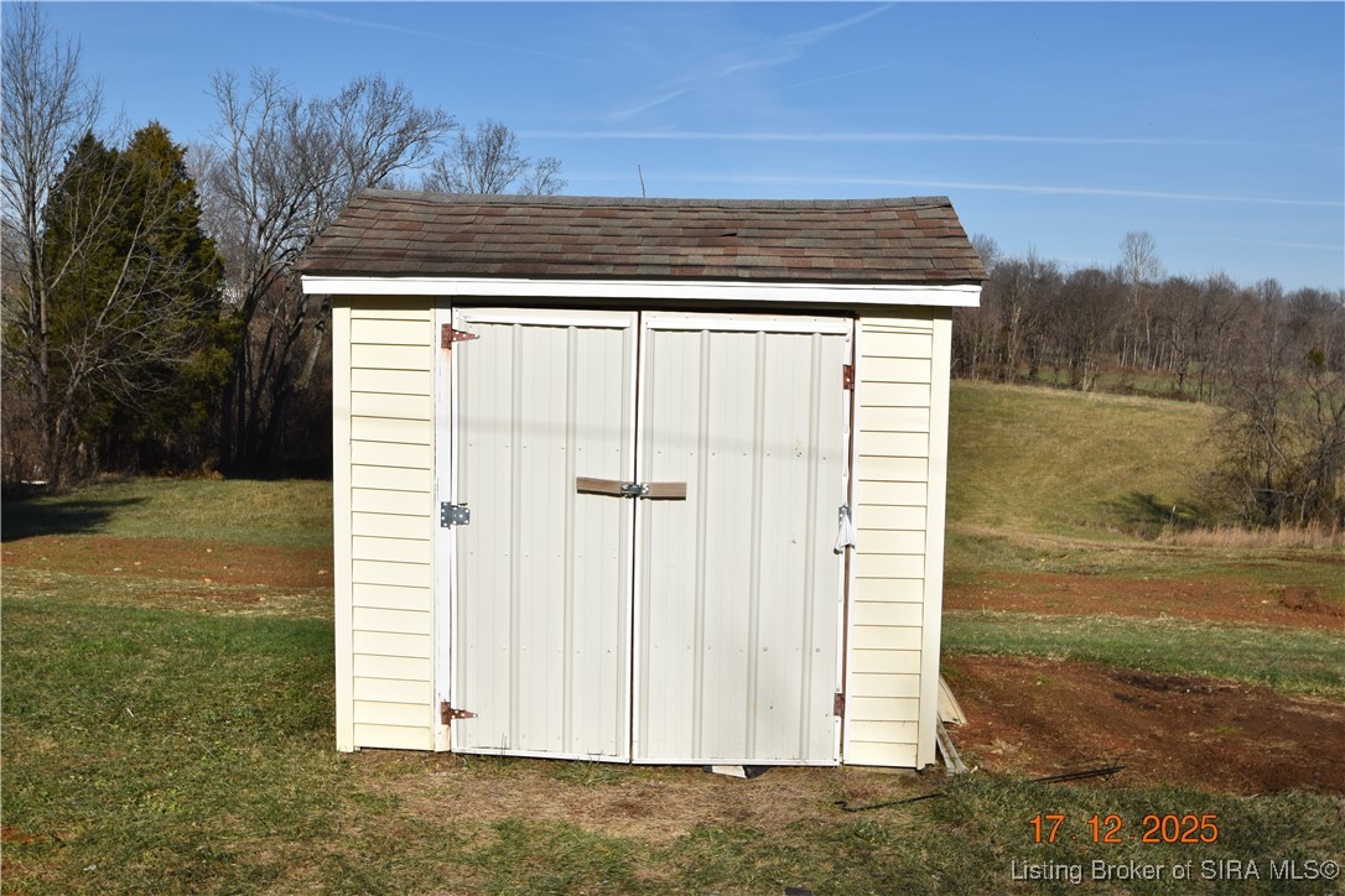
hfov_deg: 53.1
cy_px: 448
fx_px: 1345
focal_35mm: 36
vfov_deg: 36.9
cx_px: 672
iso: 200
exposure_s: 1/500
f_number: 11
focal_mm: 24
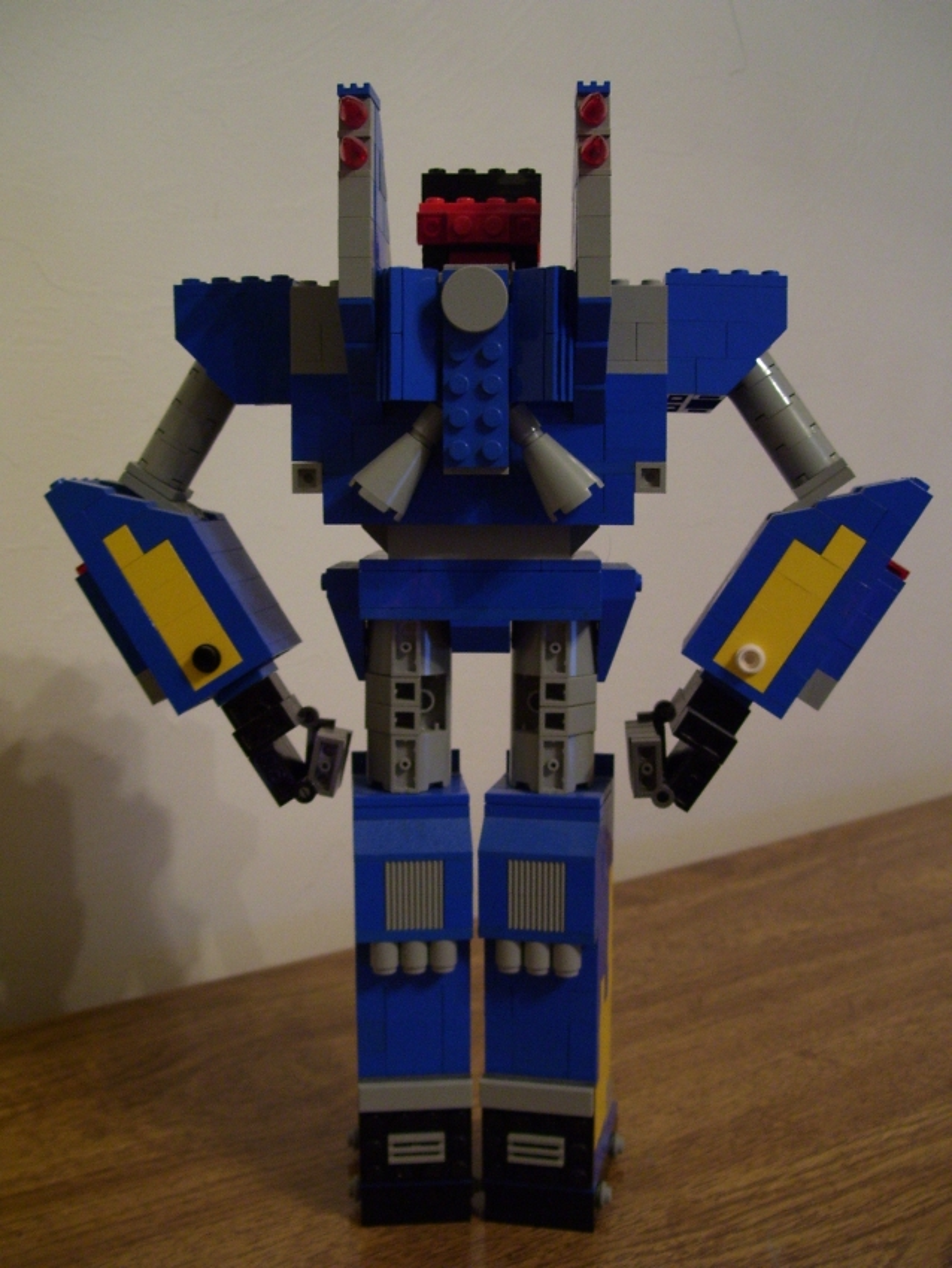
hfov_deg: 38.7
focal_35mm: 37
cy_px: 634
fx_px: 1356
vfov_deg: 50.1
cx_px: 476
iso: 160
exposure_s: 1/8
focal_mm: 6
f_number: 2.7
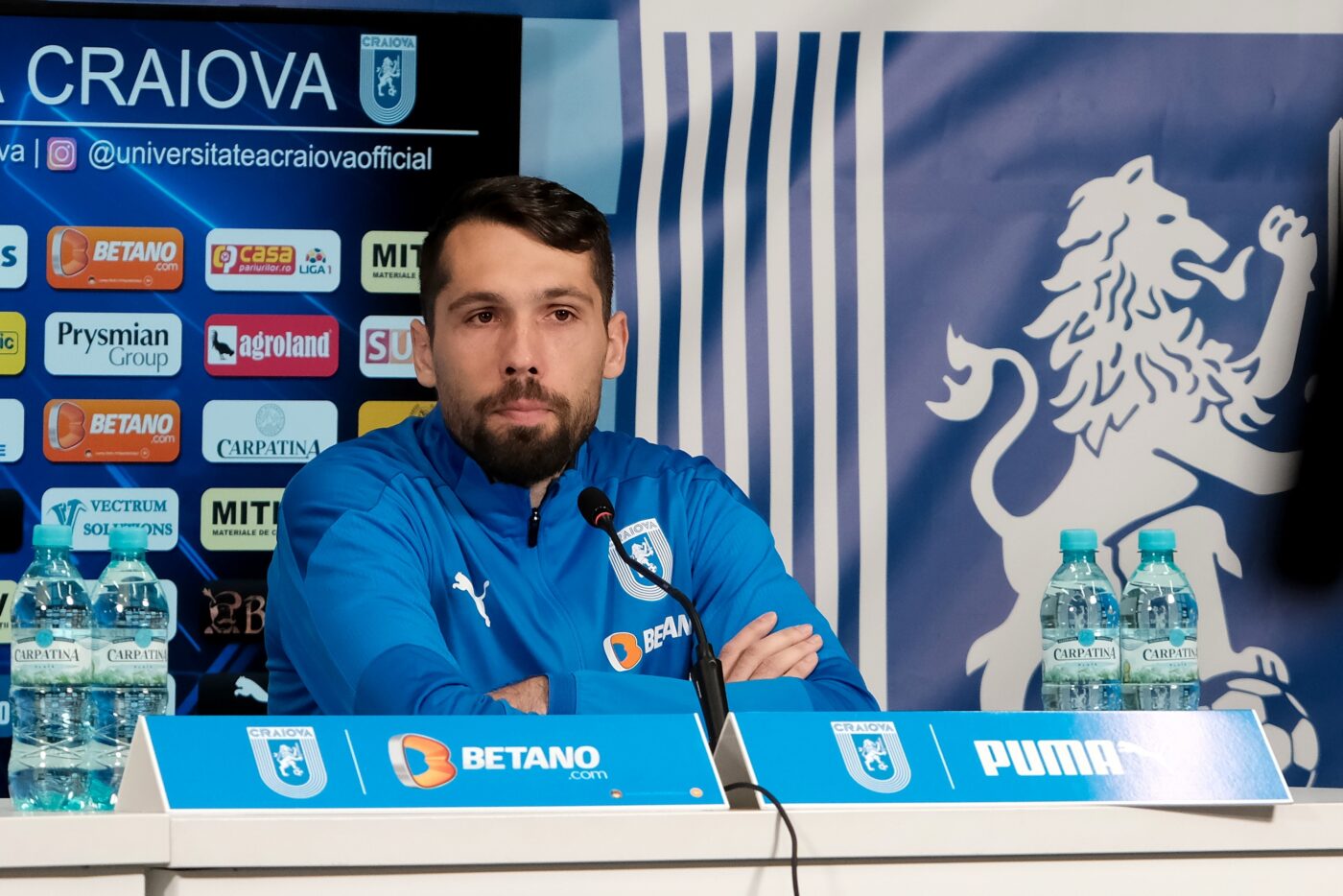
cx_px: 672
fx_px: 4477
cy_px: 448
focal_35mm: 120
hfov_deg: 17.1
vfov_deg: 11.4
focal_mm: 80
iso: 1600
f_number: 4.5
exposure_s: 1/250
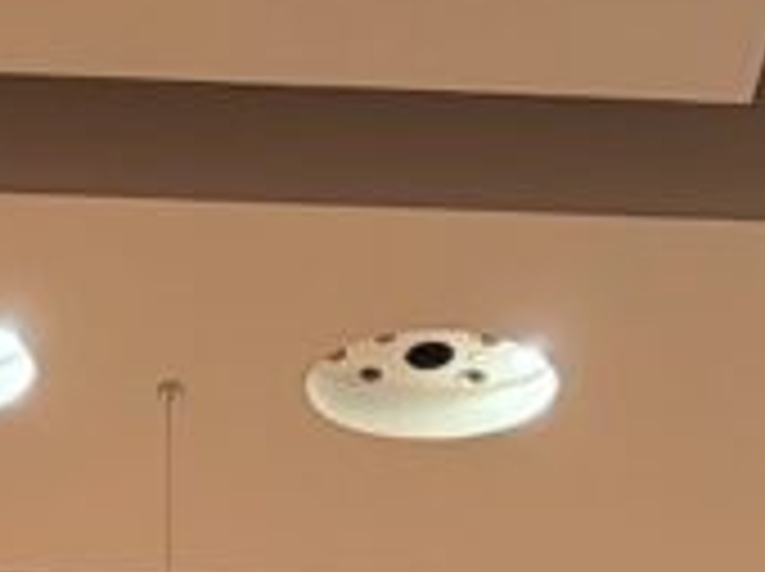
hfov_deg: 12.3
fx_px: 3465
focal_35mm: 157
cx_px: -166
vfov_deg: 8.7
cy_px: 1302
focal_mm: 5.96
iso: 400
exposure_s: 1/40
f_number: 1.6
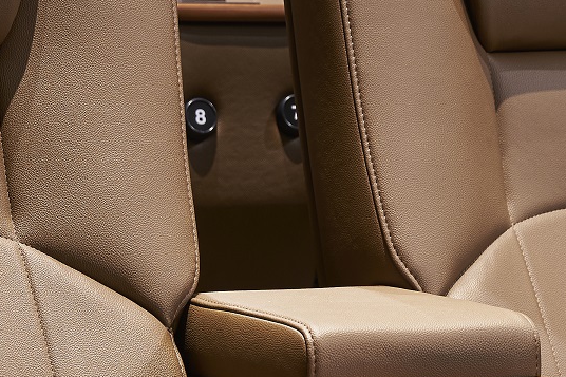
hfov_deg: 10.5
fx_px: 3080
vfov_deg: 7.0
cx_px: 361
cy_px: 230
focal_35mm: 196
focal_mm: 44
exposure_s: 1/2.5
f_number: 4
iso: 200
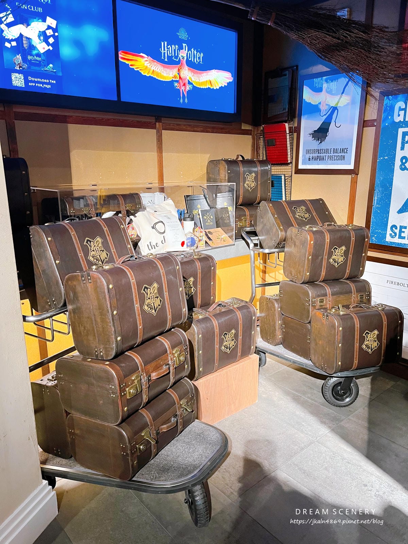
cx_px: 204
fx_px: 409
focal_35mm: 26
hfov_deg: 53.1
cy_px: 272
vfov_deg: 67.3
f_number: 1.5
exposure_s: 1/60
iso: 400
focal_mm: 5.7
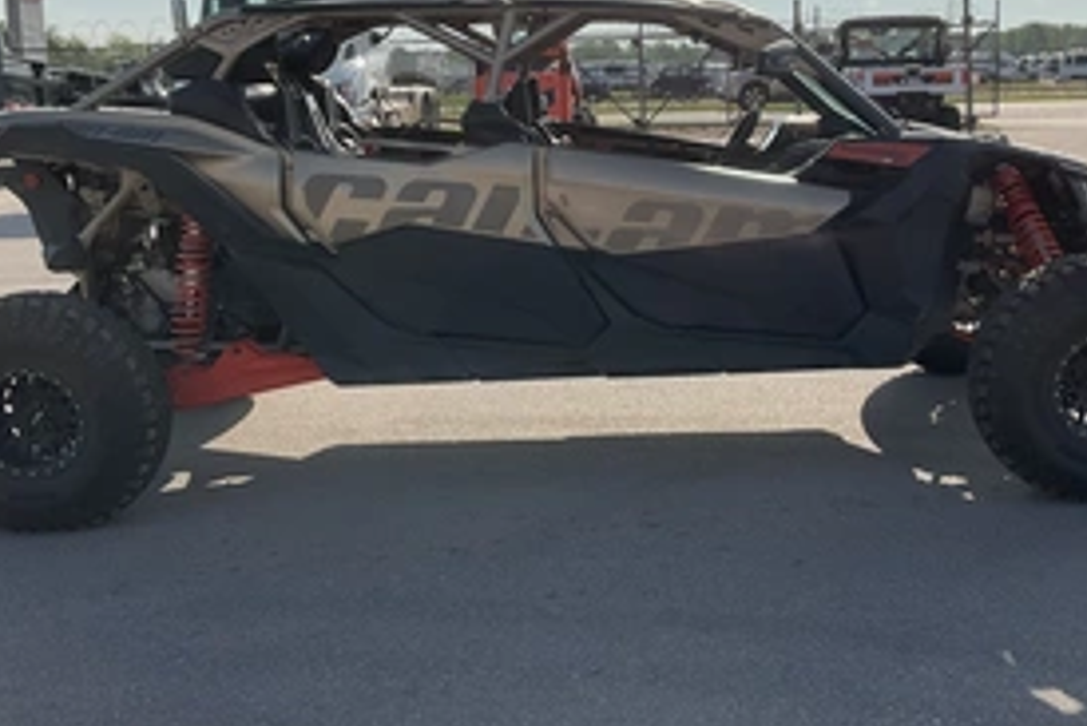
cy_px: 278
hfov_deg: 44.4
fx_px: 1329
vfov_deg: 30.4
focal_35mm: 44
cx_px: 595
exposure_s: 1/2538
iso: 25
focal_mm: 3
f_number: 1.8
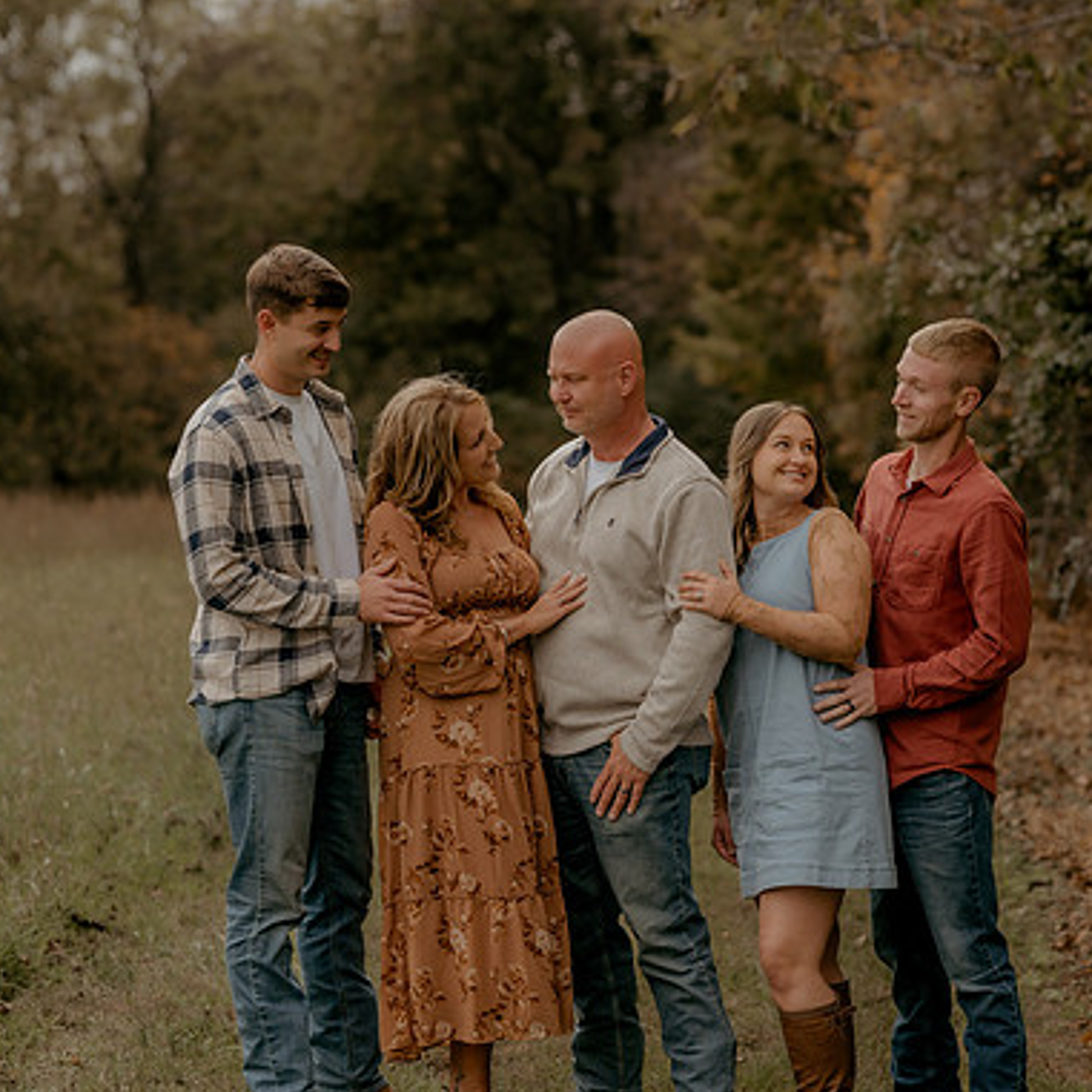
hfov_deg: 15.8
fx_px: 3926
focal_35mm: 110
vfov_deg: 15.8
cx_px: 605
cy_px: 545
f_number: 2.8
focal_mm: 85
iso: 125
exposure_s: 1/640
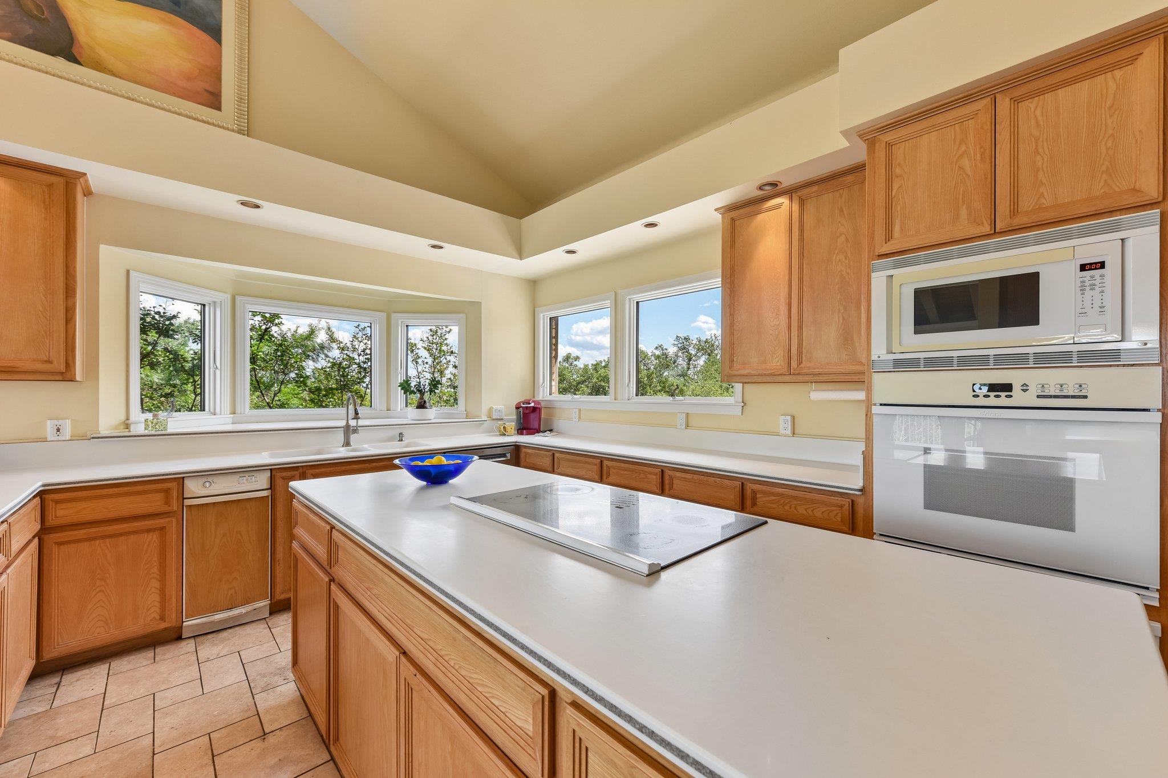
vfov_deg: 81.2
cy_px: 389
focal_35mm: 14
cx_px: 584
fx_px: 454
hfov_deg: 104.3
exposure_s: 1/40
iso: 100
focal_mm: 14
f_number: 8
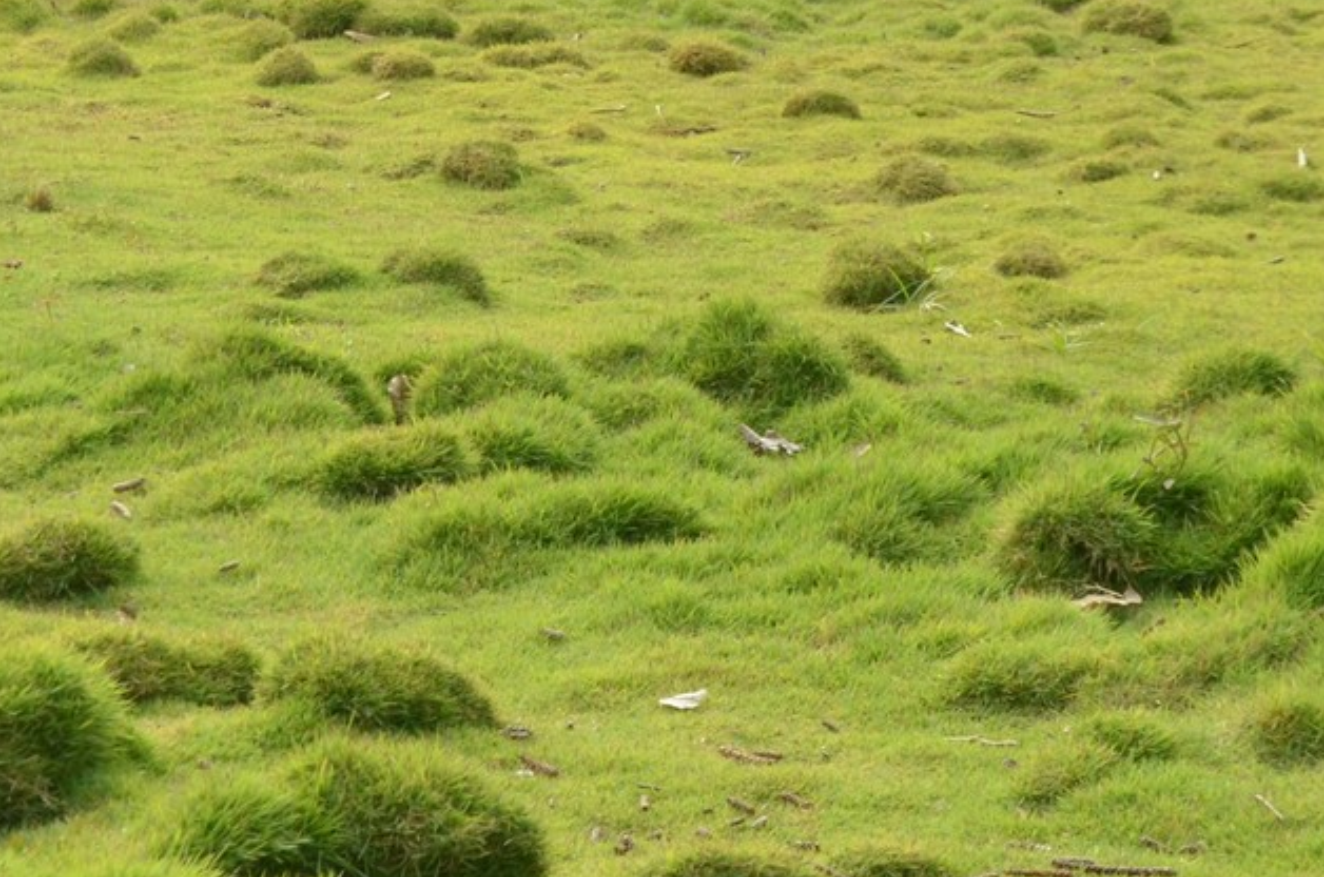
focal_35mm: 161
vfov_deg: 8.5
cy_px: 112
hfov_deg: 12.7
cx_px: 59
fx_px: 5892
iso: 500
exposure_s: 1/200
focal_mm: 35
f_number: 10
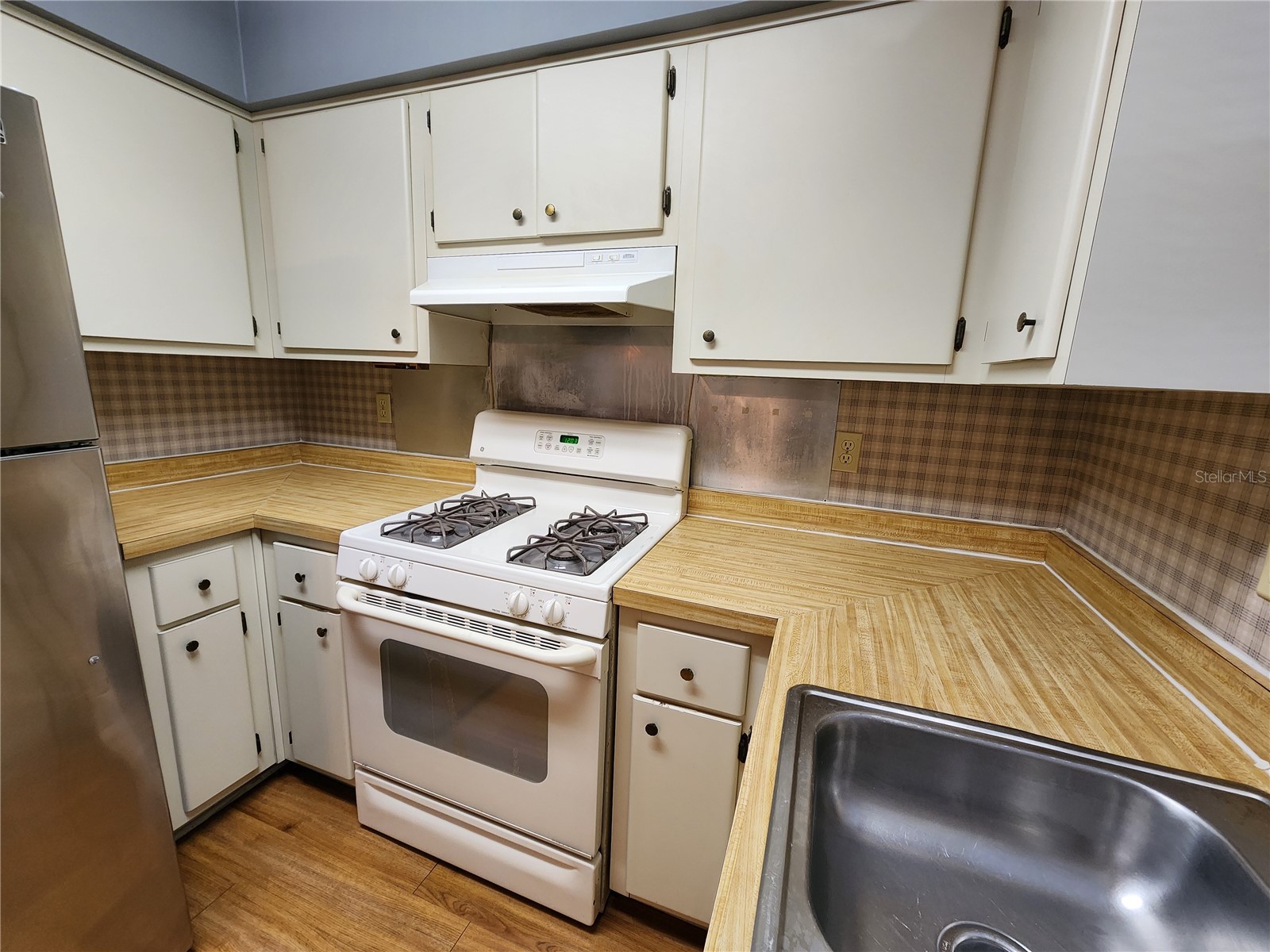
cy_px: 476
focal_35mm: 13
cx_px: 635
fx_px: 477
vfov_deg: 89.9
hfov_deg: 106.2
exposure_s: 1/60
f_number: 2.2
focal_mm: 2.2
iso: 200
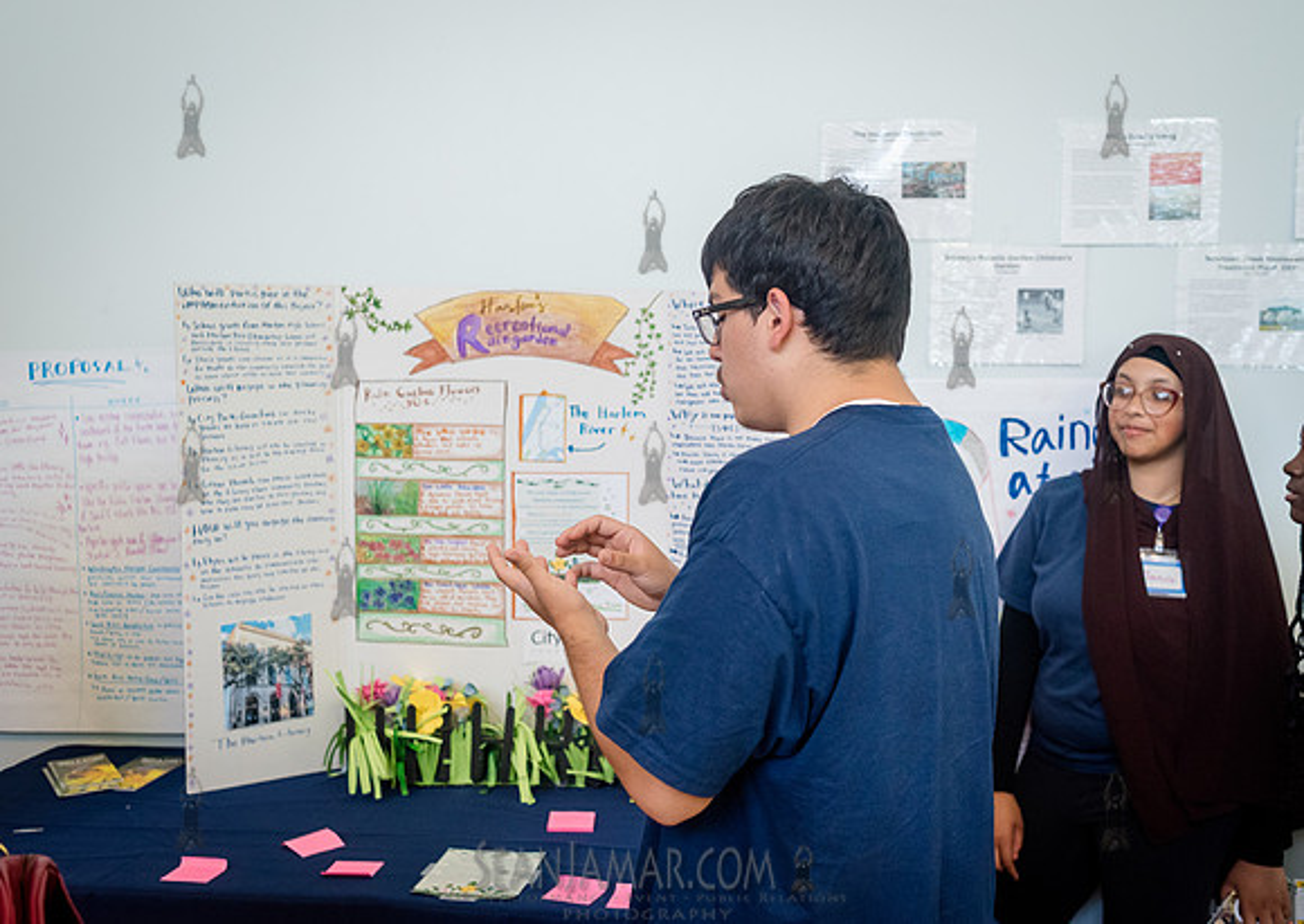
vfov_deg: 37.1
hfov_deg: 50.7
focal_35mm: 37
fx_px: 1375
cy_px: 462
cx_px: 693
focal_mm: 35
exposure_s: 1/500
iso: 4000
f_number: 4
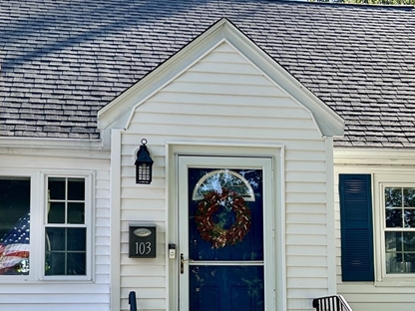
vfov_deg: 22.6
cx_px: 220
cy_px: 254
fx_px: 767
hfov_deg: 30.3
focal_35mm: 64
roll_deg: +0.6
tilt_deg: +4.9
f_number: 1.5
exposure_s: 1/1019
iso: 50
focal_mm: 5.7
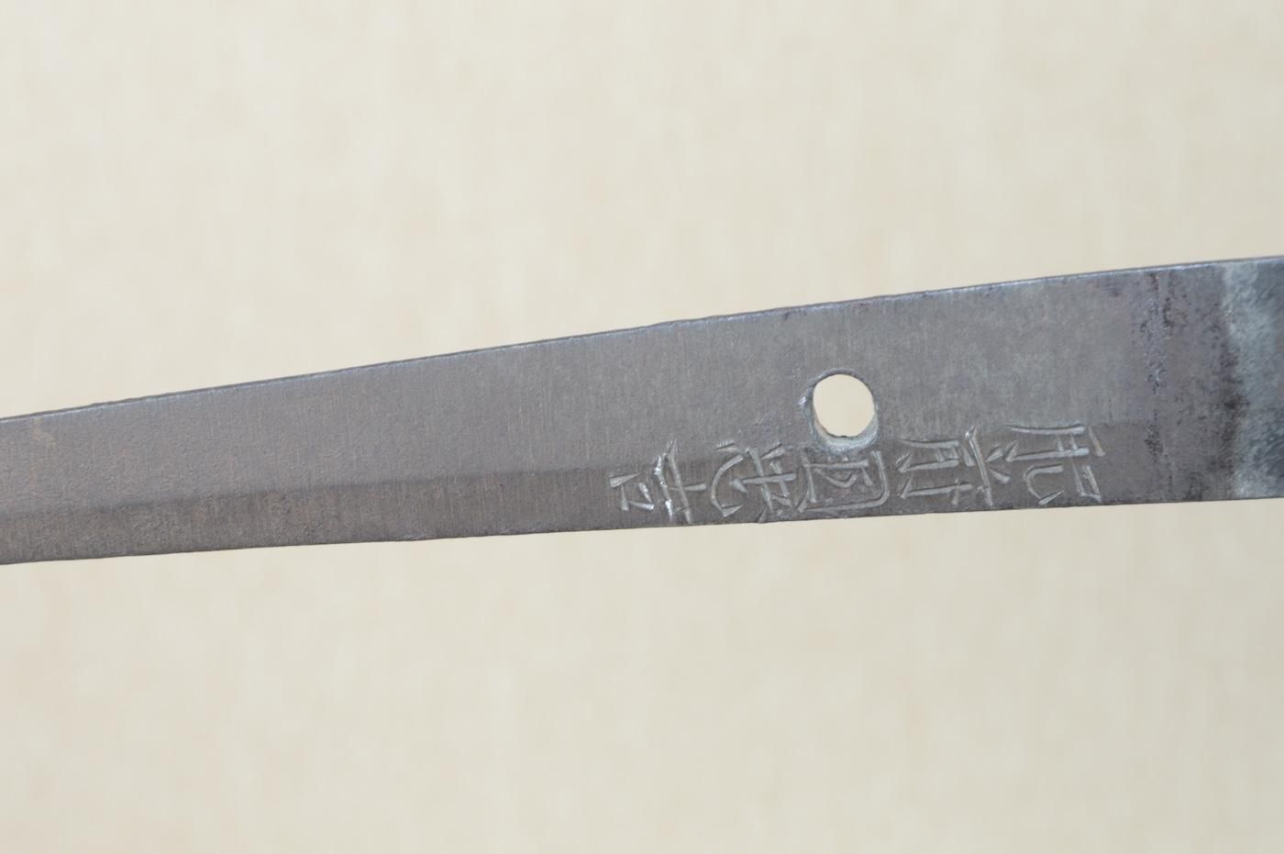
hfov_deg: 15.2
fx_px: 4811
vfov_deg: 10.1
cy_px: 427
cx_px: 642
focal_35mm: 135
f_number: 11
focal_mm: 90
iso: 400
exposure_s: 1/2
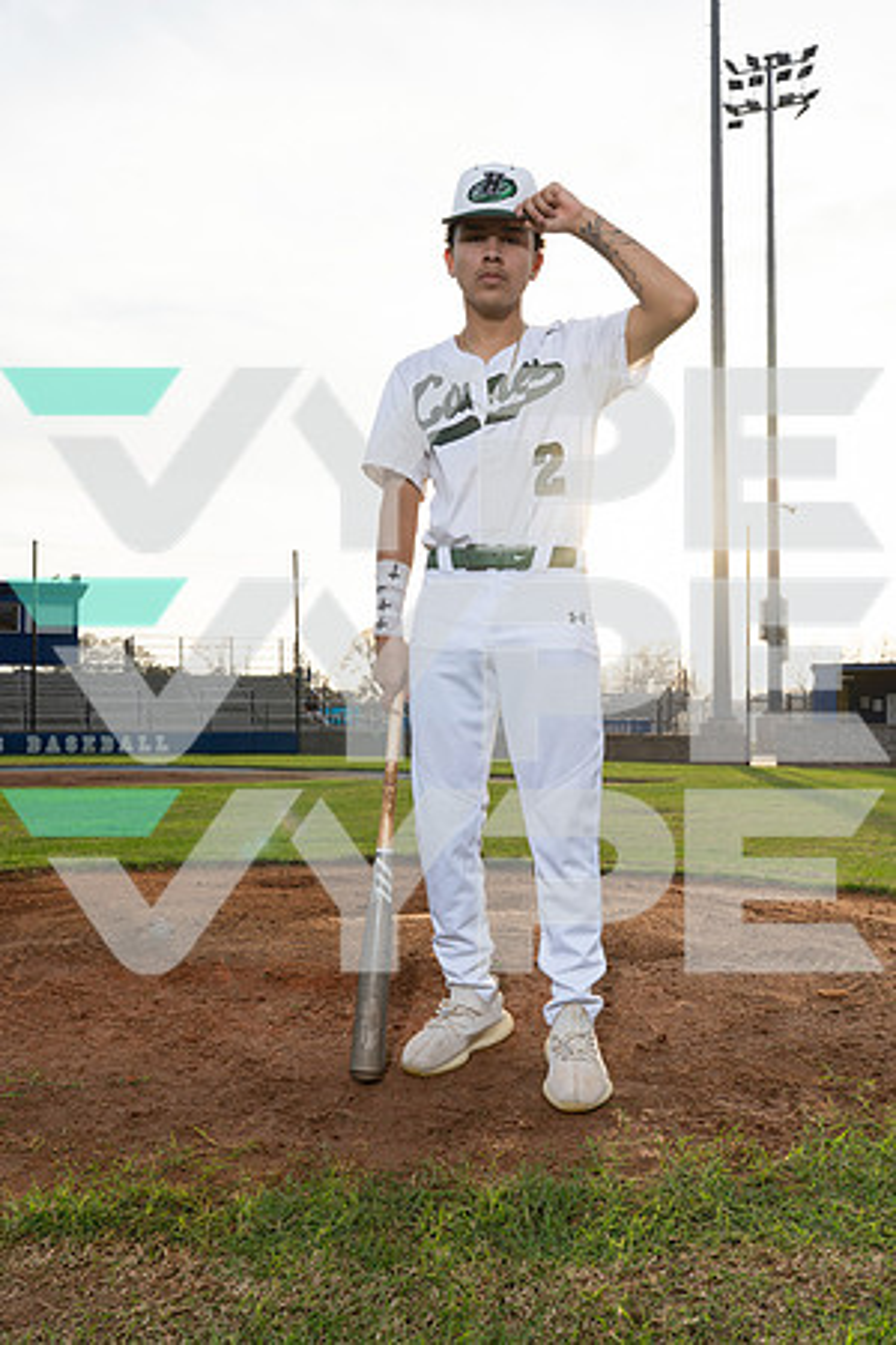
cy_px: 672
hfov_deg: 36.9
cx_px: 448
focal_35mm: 36
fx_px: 1344
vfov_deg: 53.1
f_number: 9
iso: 250
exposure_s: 1/250
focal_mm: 36
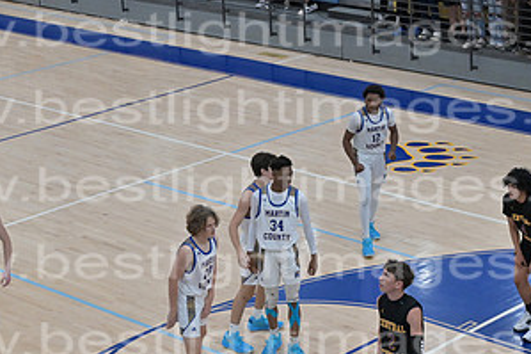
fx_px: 1430
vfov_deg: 14.1
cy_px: 228
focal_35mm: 97
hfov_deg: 21.0
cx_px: 272
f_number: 4
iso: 2500
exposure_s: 1/400
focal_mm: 50
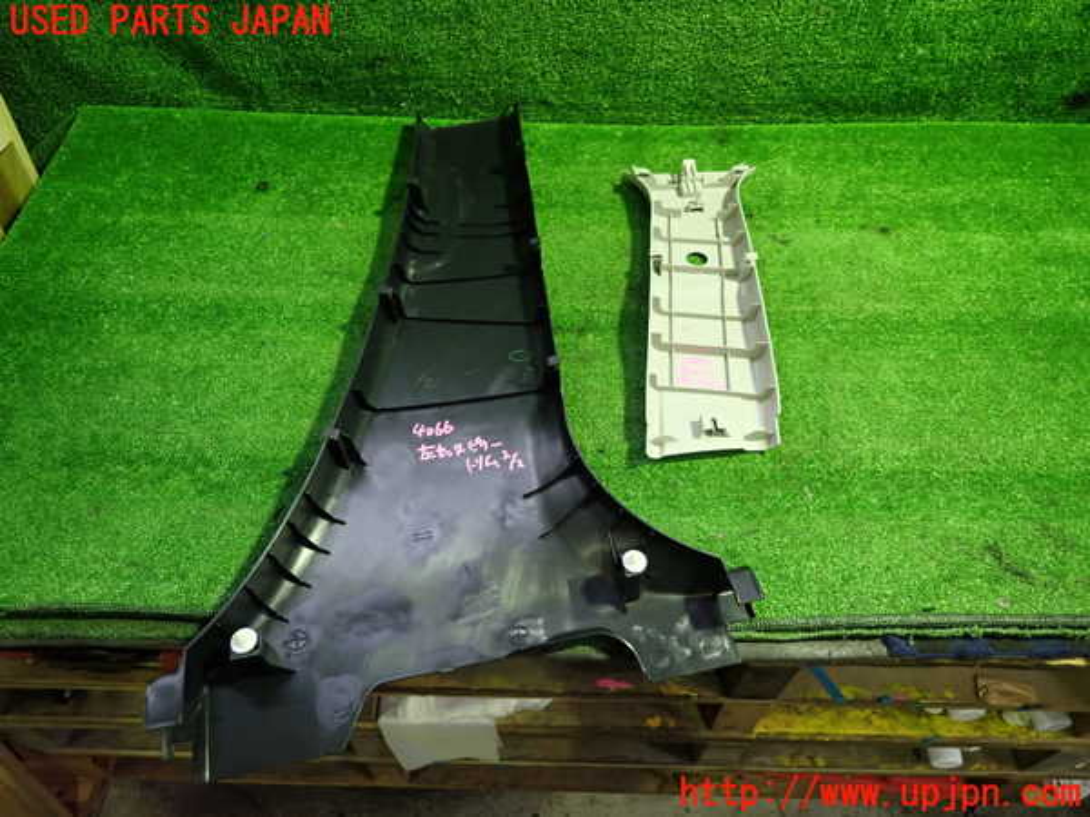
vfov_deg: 54.9
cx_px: 545
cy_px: 408
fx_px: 787
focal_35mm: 25
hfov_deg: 69.4
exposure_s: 1/30
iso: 250
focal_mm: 4.5
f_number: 2
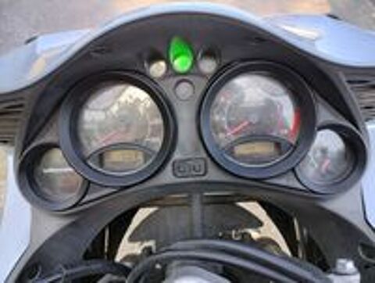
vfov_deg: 49.9
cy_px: 142
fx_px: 304
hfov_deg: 63.3
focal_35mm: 28
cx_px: 188
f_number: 1.8
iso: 258
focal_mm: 4.27
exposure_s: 1/100
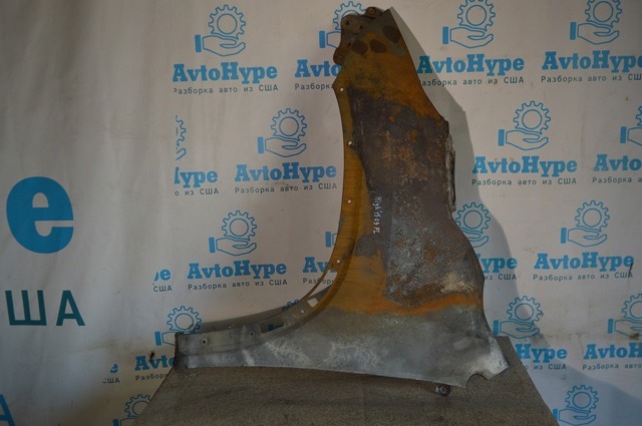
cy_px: 213
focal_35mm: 33
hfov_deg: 57.3
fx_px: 588
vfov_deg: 39.9
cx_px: 321
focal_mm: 22
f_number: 3.8
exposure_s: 1/200
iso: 400
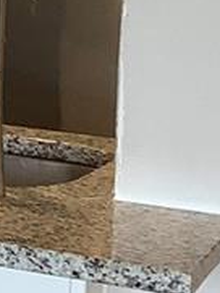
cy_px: -74
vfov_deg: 9.5
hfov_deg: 6.6
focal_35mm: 205
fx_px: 1735
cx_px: -448
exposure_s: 1/60
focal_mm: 3.3
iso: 64
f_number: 2.4
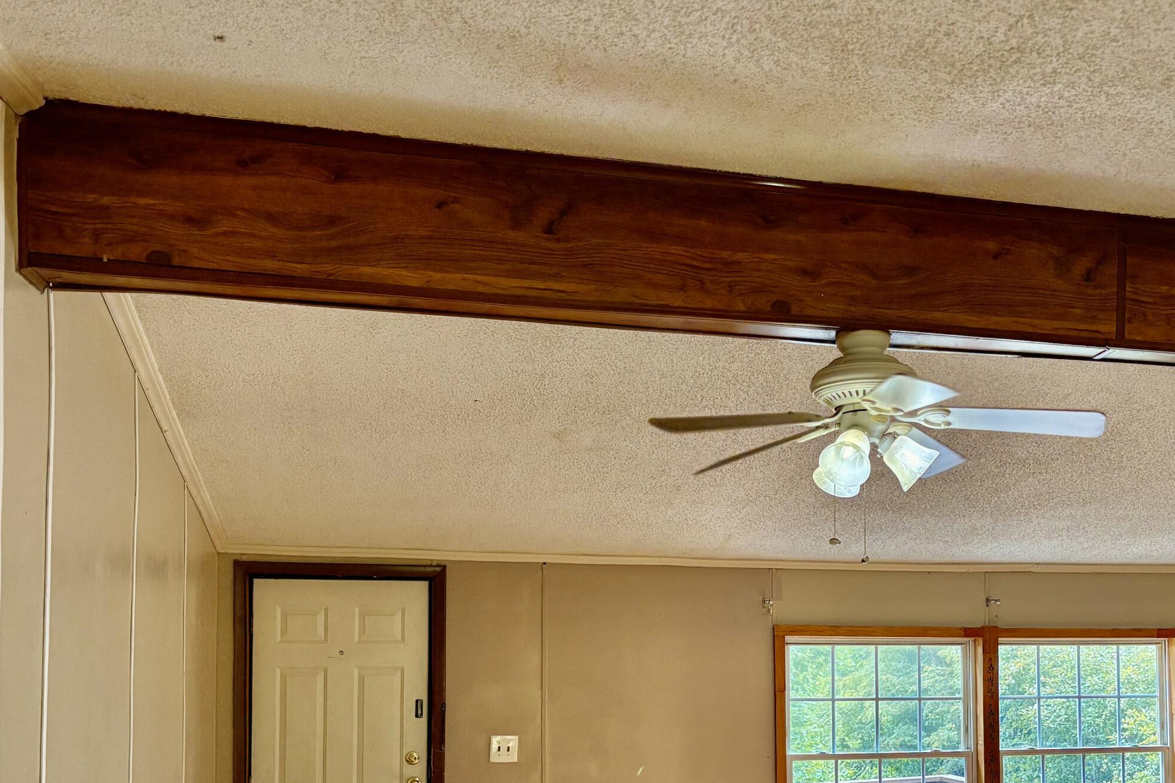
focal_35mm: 41
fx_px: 1338
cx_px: 750
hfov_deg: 46.9
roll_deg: +0.3
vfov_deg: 31.9
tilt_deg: +1.3
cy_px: 607
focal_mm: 5.96
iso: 160
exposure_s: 1/120
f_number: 1.6
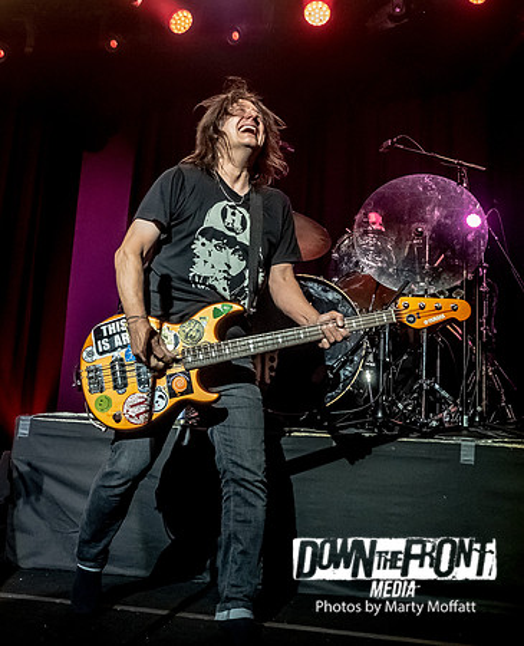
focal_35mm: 36
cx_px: 286
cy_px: 296
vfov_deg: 49.4
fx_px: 702
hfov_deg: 40.9
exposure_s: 1/250
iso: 1600
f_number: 3.5
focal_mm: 13
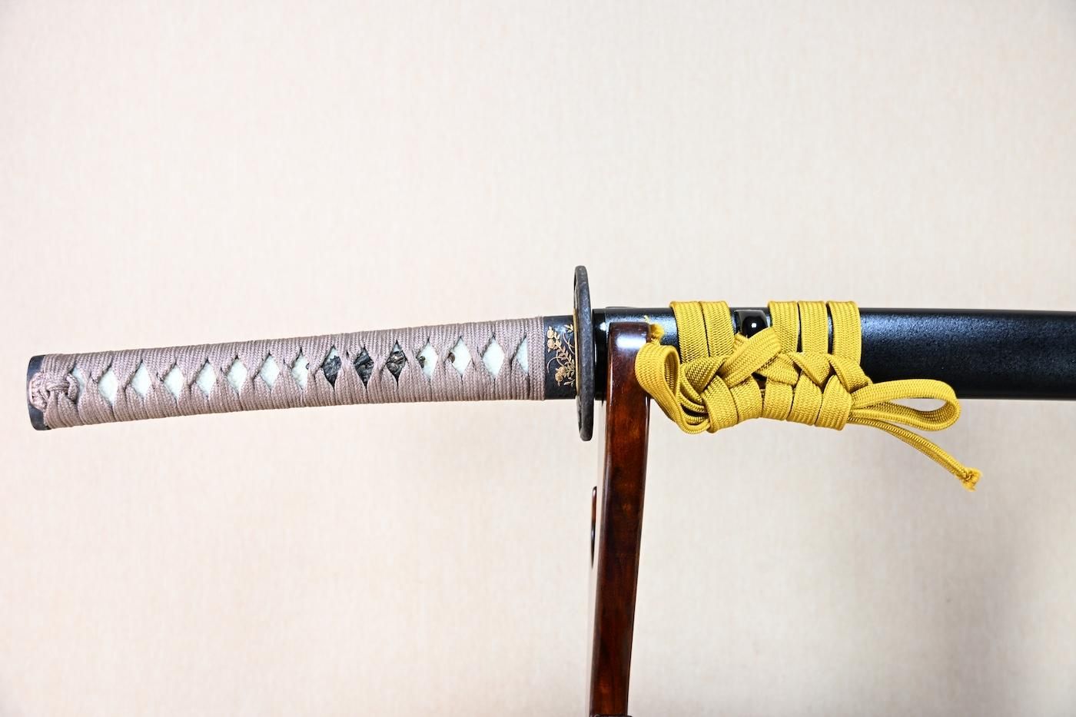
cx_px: 538
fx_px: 1210
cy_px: 358
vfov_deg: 33.0
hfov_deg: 47.9
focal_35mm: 40
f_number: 3.8
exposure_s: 1/1.6
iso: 100
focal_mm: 27
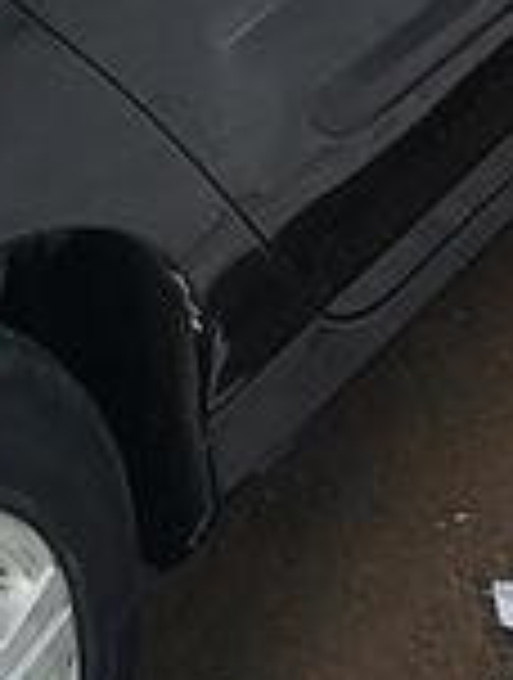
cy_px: -475
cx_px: 328
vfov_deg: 11.9
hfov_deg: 9.6
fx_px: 3050
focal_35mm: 155
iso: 50
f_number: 1.8
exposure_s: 1/191
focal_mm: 5.3
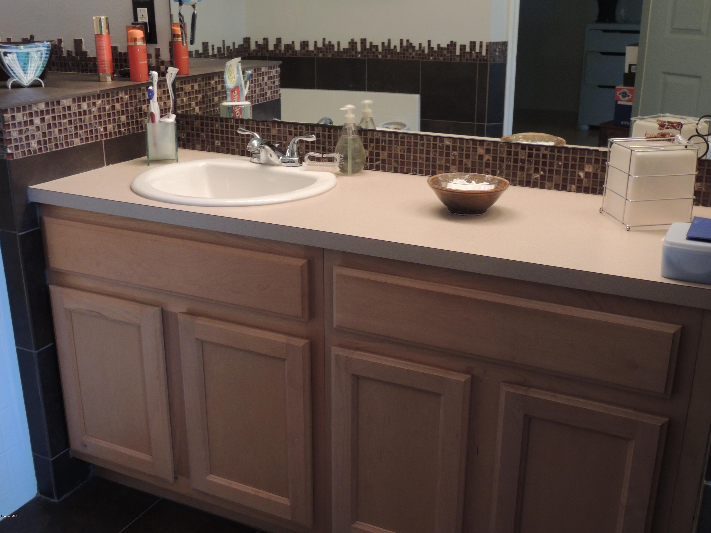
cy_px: 266
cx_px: 356
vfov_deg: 36.0
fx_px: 822
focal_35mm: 40
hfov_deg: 46.8
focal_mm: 7.1
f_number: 3.3
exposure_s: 1/15
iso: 400
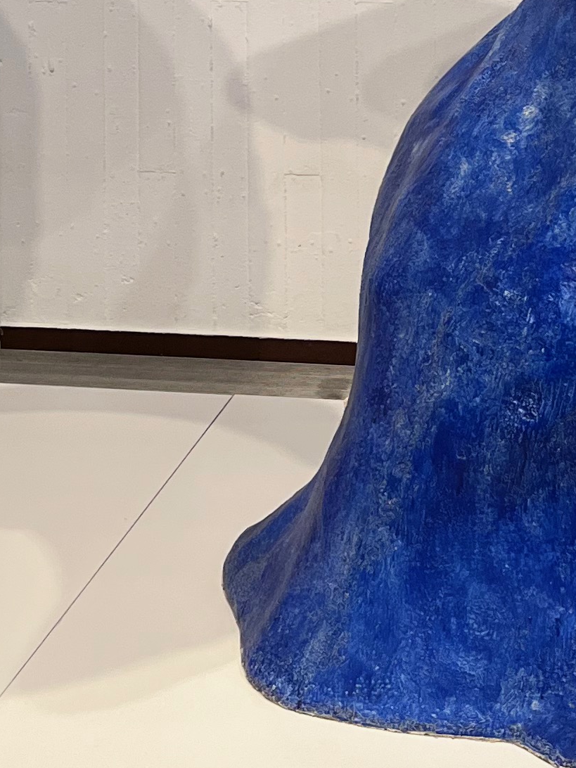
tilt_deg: -1.9
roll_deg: -0.1
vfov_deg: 19.2
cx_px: 268
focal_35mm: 96
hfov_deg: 15.4
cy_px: -178
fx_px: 2130
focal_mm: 5.7
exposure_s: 1/100
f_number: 1.5
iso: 125
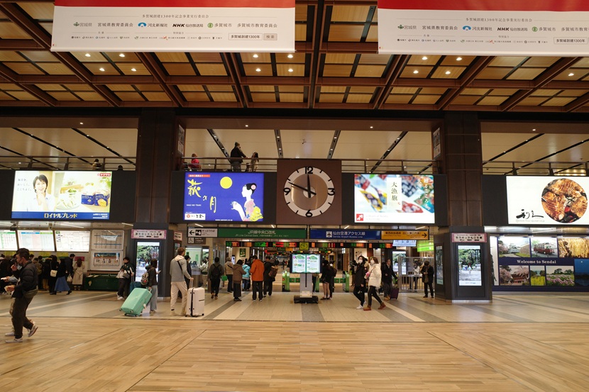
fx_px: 458
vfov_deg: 46.4
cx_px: 294
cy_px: 196
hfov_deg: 65.5
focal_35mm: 28
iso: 1000
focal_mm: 18.3
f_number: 3.2
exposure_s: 1/250
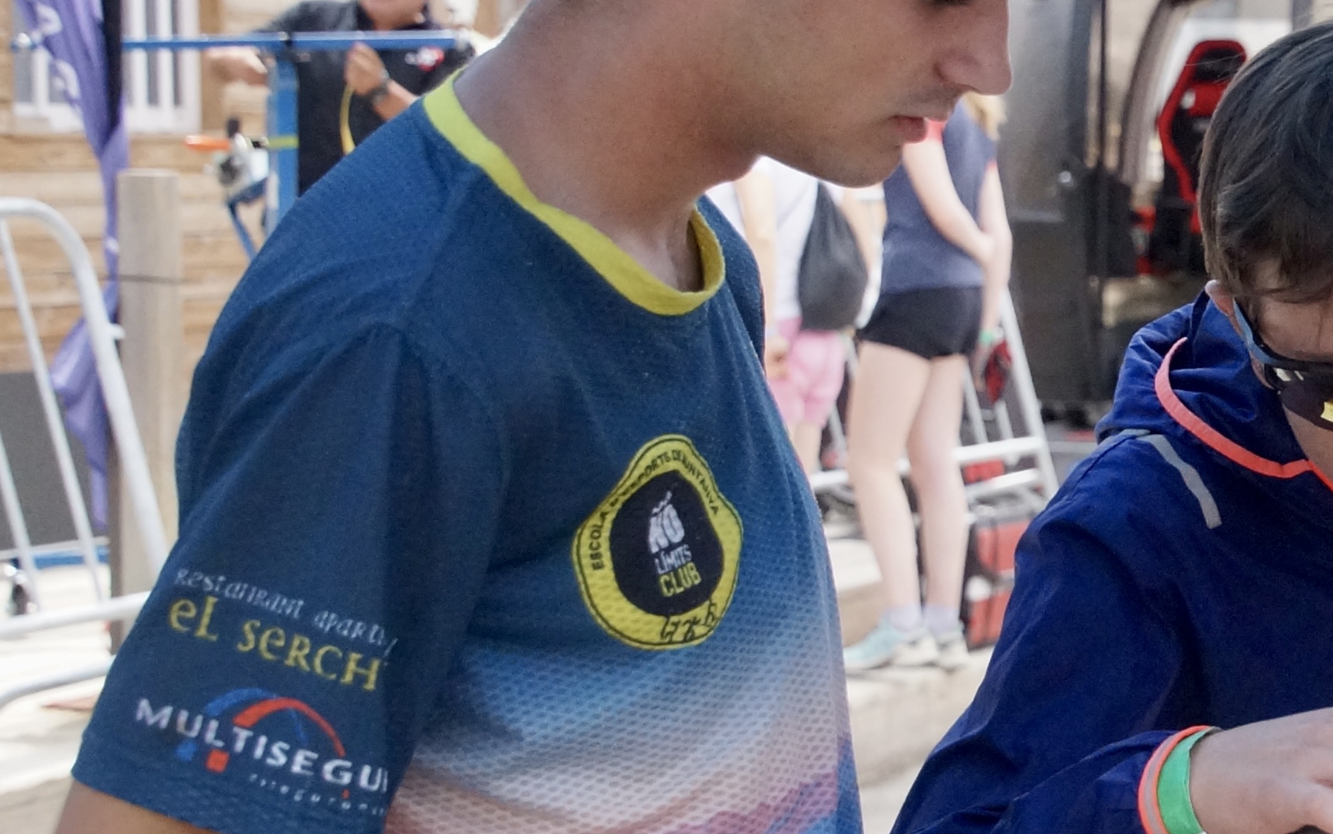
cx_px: 1353
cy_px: 310
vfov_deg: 13.5
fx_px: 3524
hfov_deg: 20.7
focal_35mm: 97
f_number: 4
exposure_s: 1/2000
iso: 2000
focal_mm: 28
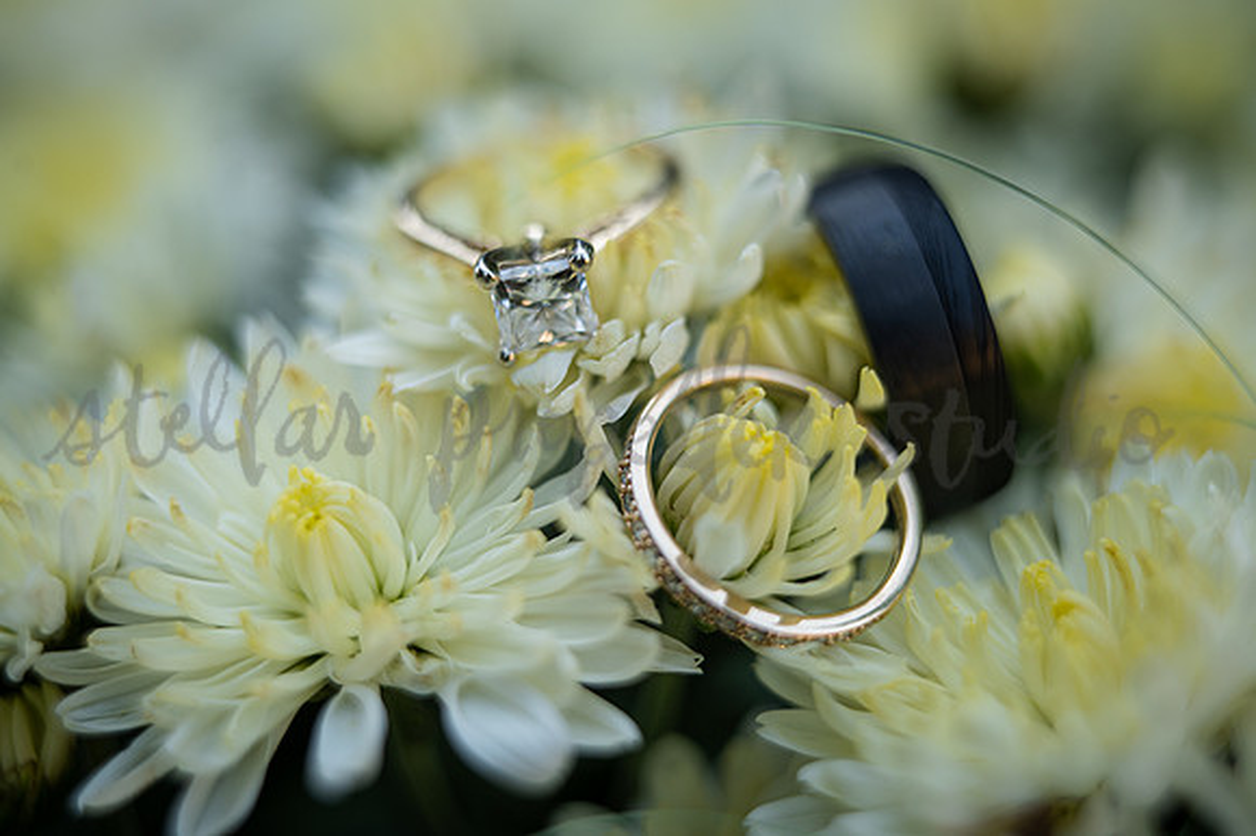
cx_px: 628
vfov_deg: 27.0
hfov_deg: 39.6
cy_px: 418
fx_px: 1743
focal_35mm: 50
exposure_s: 1/250
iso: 100
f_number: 3.2
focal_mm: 50
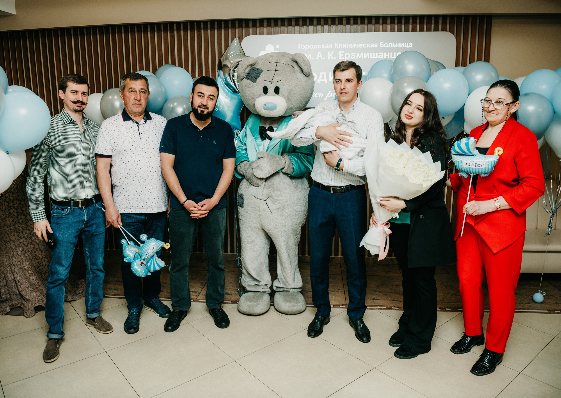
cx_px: 264
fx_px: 409
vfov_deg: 51.9
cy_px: 194
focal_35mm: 26
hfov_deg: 68.8
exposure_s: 1/160
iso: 200
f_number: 4
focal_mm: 24
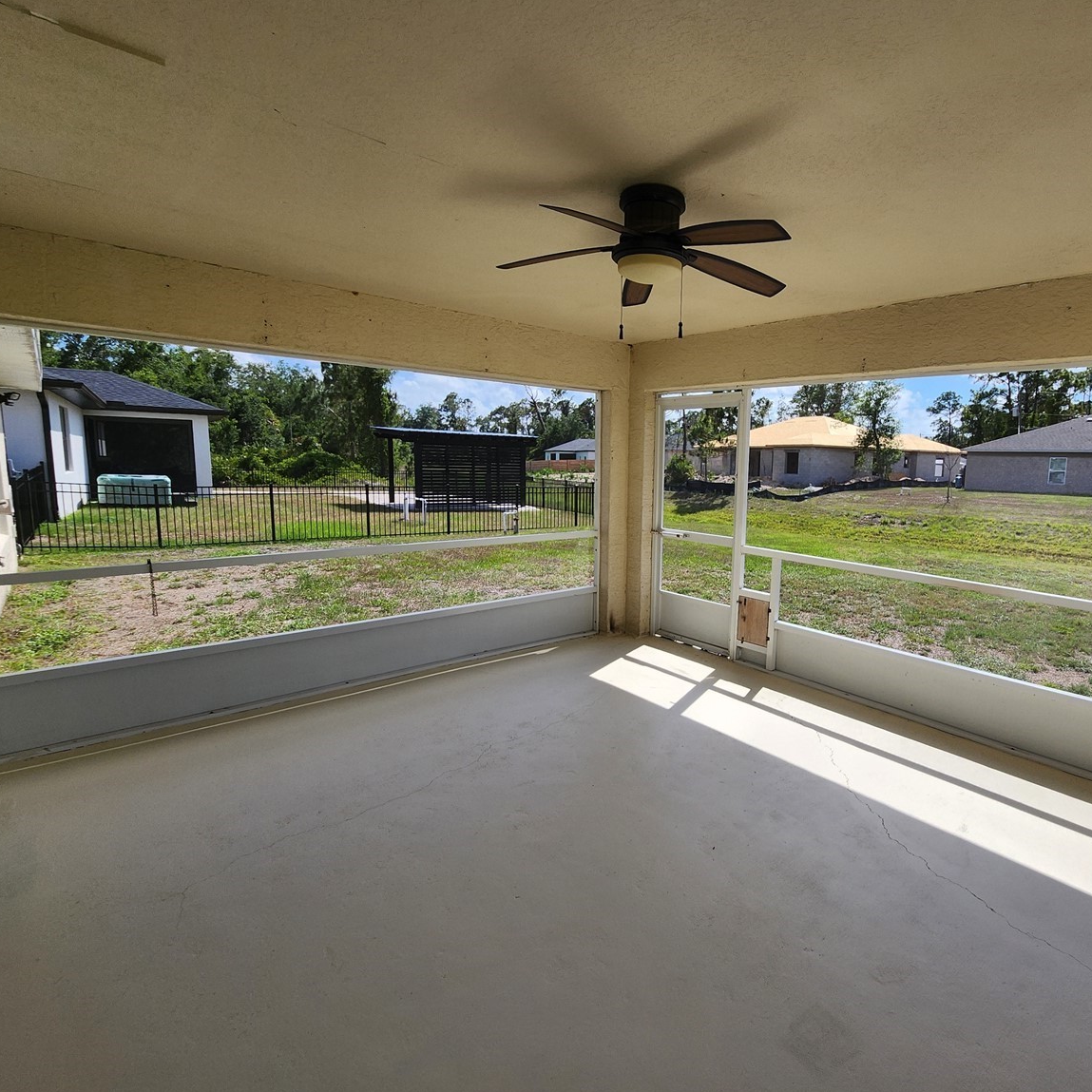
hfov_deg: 86.3
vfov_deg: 87.4
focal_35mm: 16
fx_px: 571
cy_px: 549
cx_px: 656
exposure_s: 1/1199
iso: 50
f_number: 2.2
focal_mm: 2.2
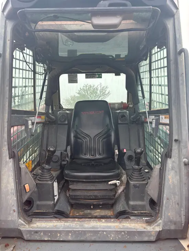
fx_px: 189
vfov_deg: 67.3
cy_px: 126
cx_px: 94
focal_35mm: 26
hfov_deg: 53.1
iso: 40
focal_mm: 5.96
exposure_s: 1/128
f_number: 1.6
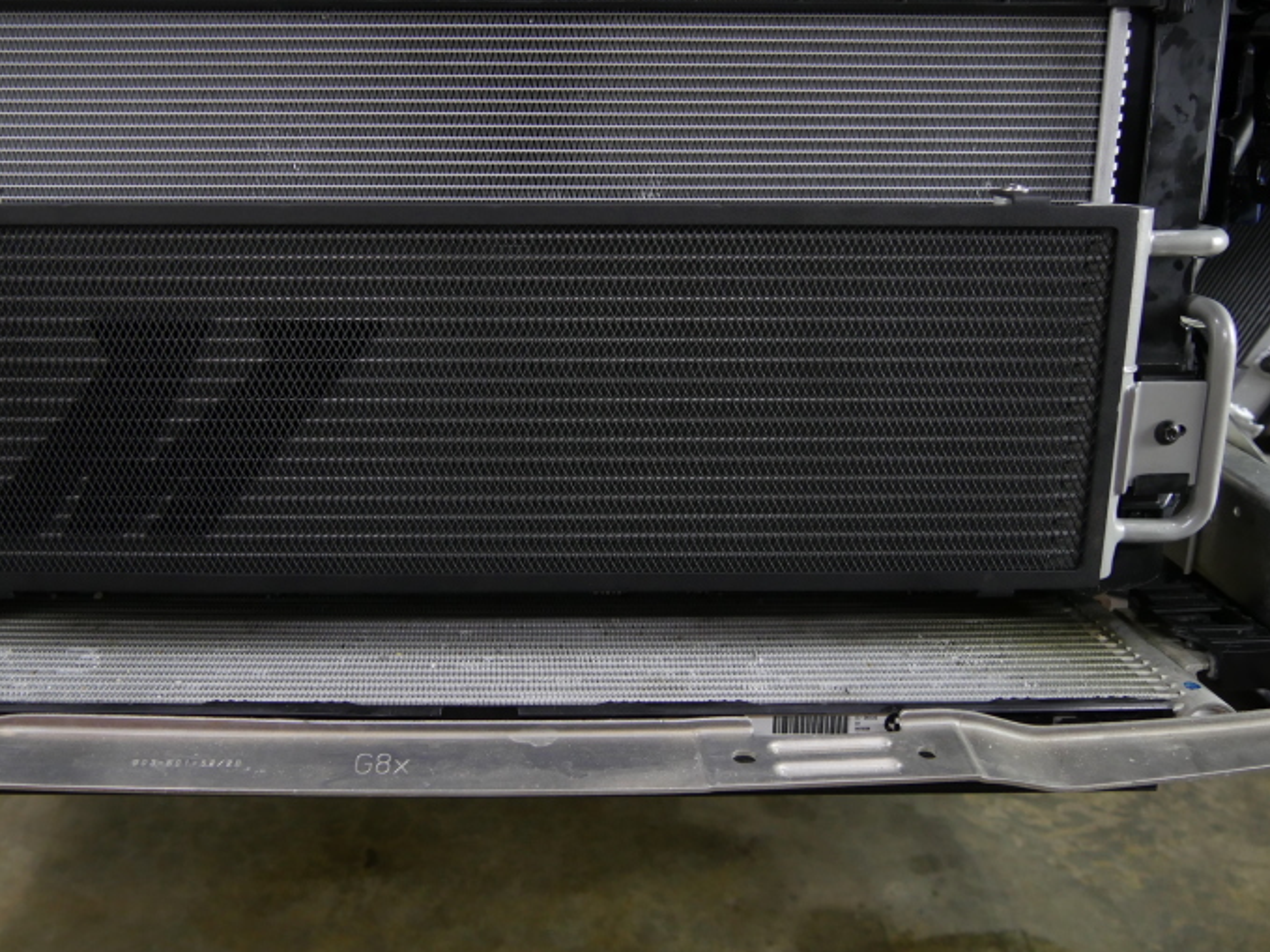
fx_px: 1210
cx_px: 524
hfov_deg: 55.0
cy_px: 395
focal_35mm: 33
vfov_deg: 42.8
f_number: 3.7
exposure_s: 1/100
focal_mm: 14
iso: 800
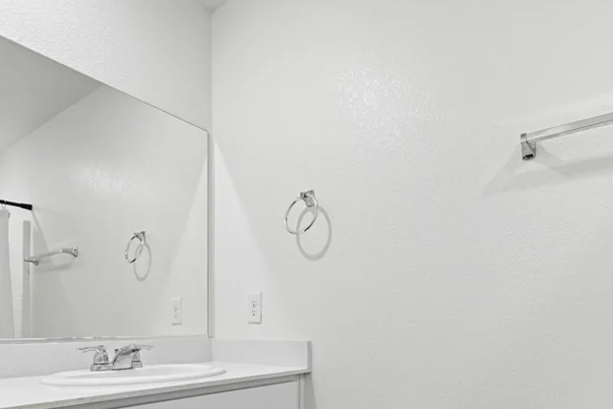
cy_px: 333
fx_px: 392
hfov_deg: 75.2
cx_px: 370
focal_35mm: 23
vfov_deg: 51.4
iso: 500
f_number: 10
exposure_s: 1/125
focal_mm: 14
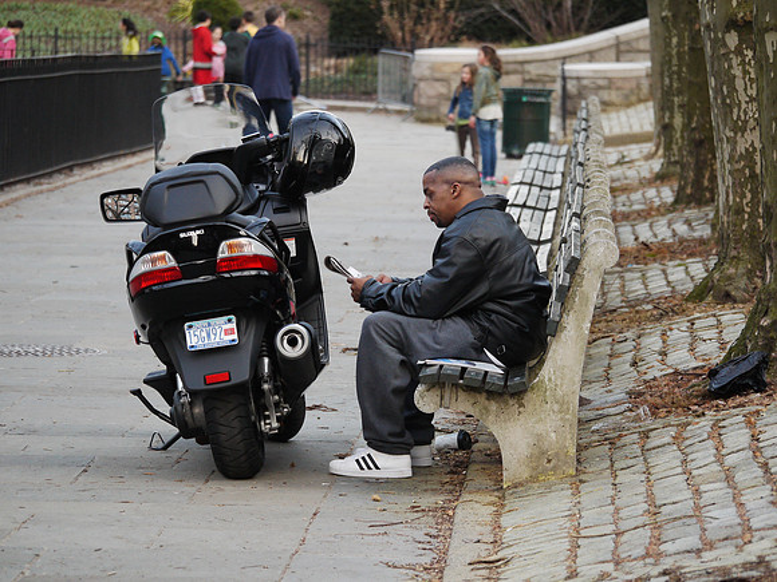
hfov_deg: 8.7
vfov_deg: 6.5
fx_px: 5118
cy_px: 291
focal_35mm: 228
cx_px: 388
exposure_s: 1/320
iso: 500
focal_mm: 114
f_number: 4.1
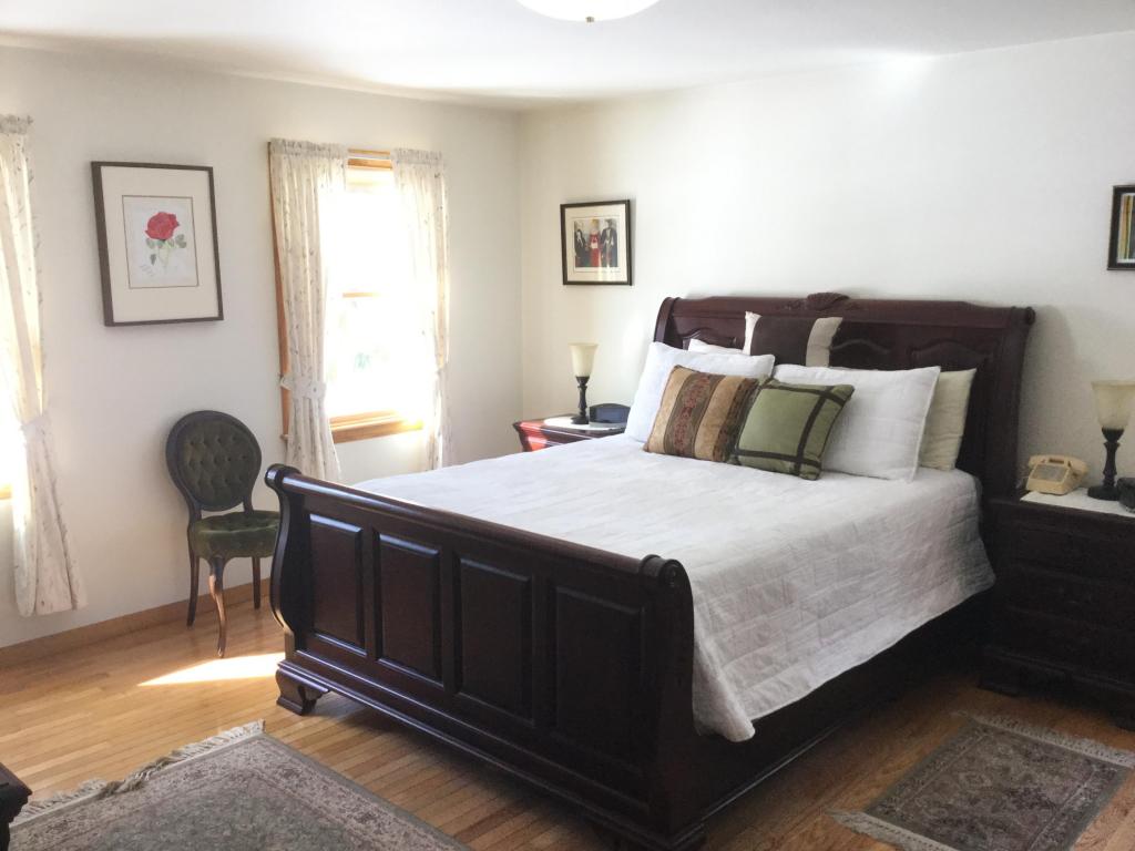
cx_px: 568
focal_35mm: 31
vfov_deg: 45.4
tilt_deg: -8.6
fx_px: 1016
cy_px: 426
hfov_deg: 58.4
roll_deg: +0.3
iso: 25
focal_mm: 3.3
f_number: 2.4
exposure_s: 1/30
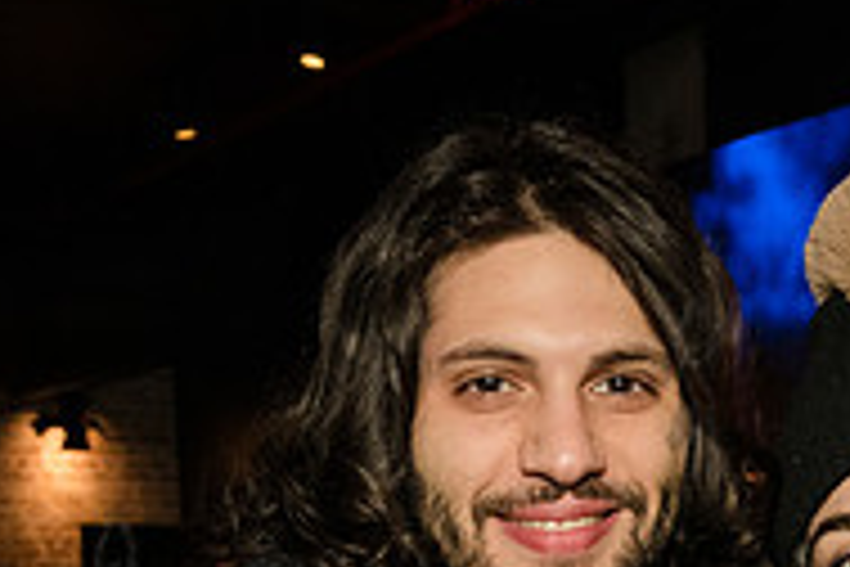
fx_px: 2314
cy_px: 803
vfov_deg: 13.3
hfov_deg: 20.6
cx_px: 693
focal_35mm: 98
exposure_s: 1/160
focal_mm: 32
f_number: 5
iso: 4000
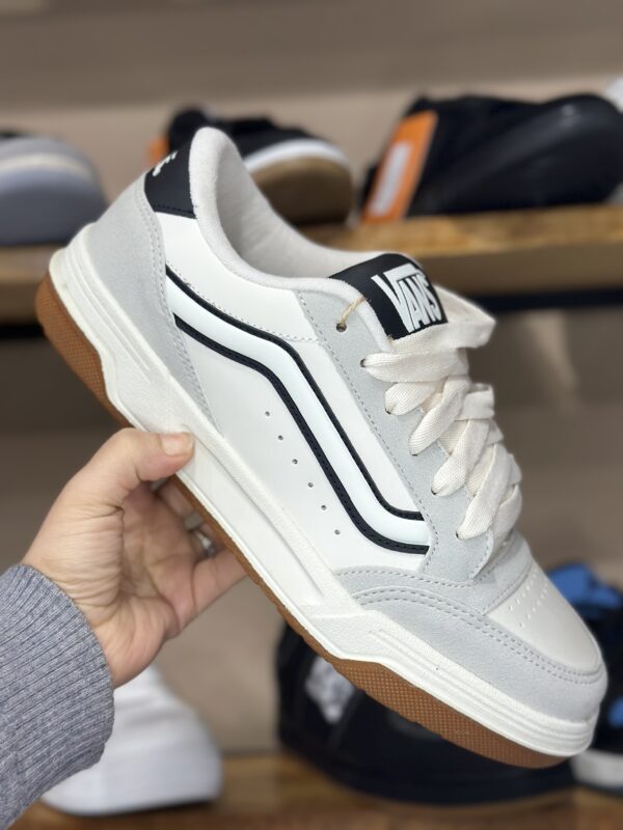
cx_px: 312
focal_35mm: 48
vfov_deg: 39.7
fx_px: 1152
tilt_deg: +4.2
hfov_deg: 30.3
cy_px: 415
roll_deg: +1.6
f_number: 1.78
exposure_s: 1/100
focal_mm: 6.86
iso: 80
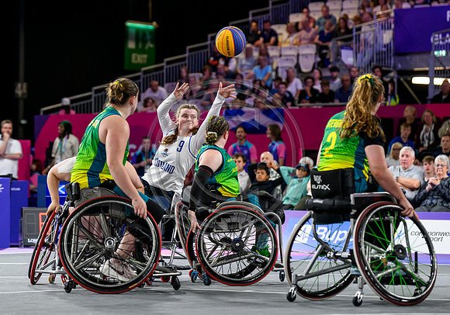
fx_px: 1870
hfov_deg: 13.7
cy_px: 129
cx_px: 165
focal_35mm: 147
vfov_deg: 9.6
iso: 2500
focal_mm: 105
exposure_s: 1/1600
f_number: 3.2
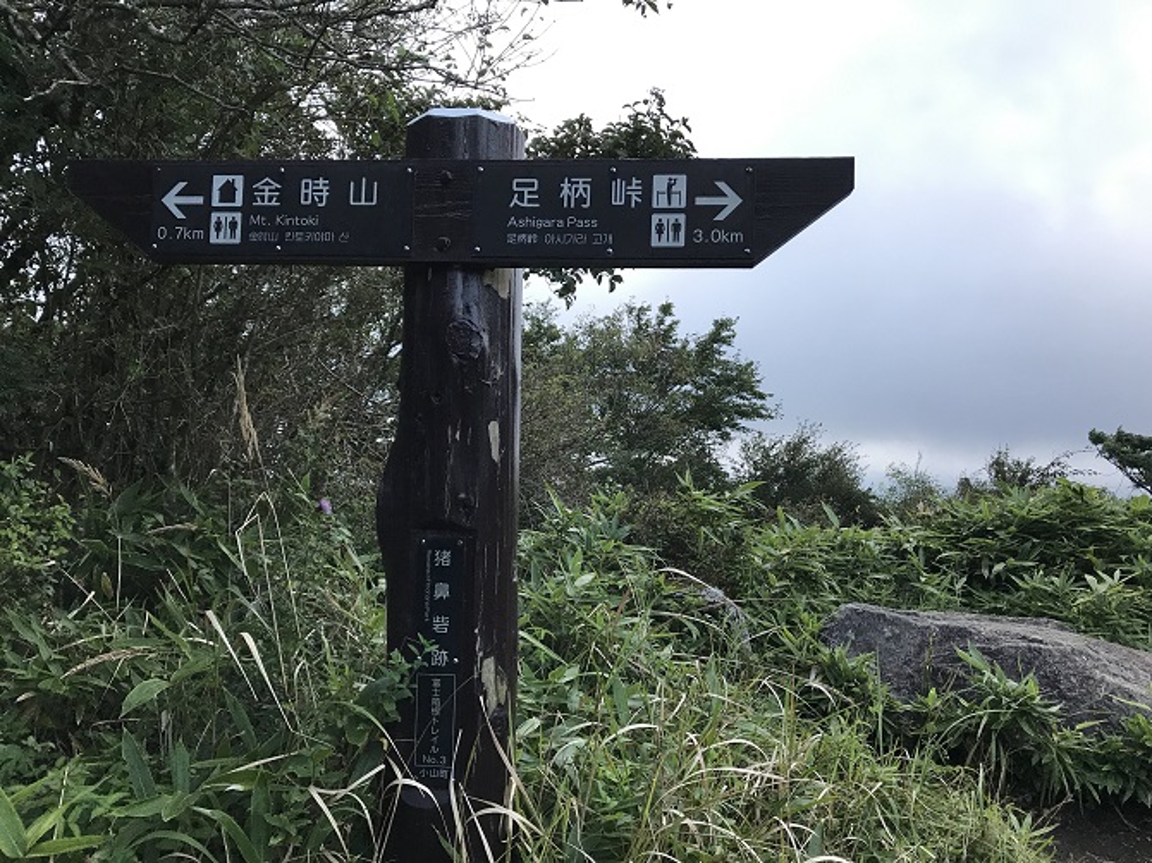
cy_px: 432
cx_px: 576
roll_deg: +0.3
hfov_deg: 63.5
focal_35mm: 28
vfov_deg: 49.7
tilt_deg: +0.7
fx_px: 931
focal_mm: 3.99
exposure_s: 1/40
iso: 25
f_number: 1.8
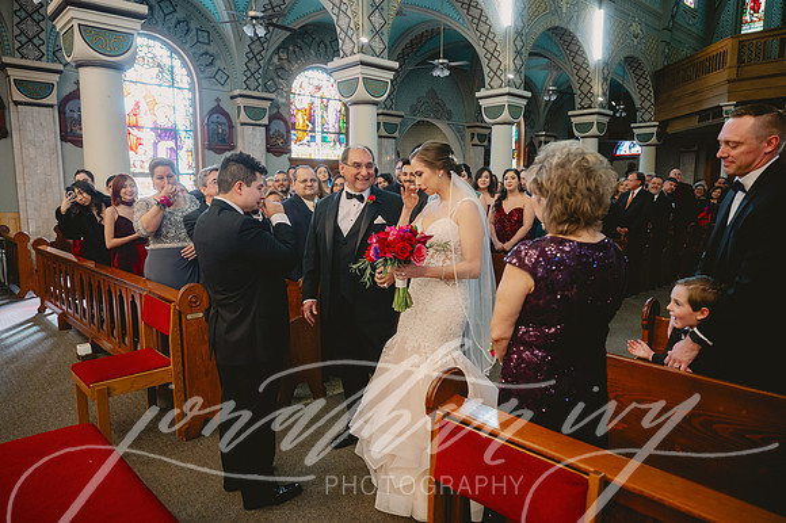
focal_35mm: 24
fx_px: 524
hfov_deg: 73.8
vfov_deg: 53.1
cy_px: 262
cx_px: 393
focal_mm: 24
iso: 2000
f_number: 2.8
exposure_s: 1/250
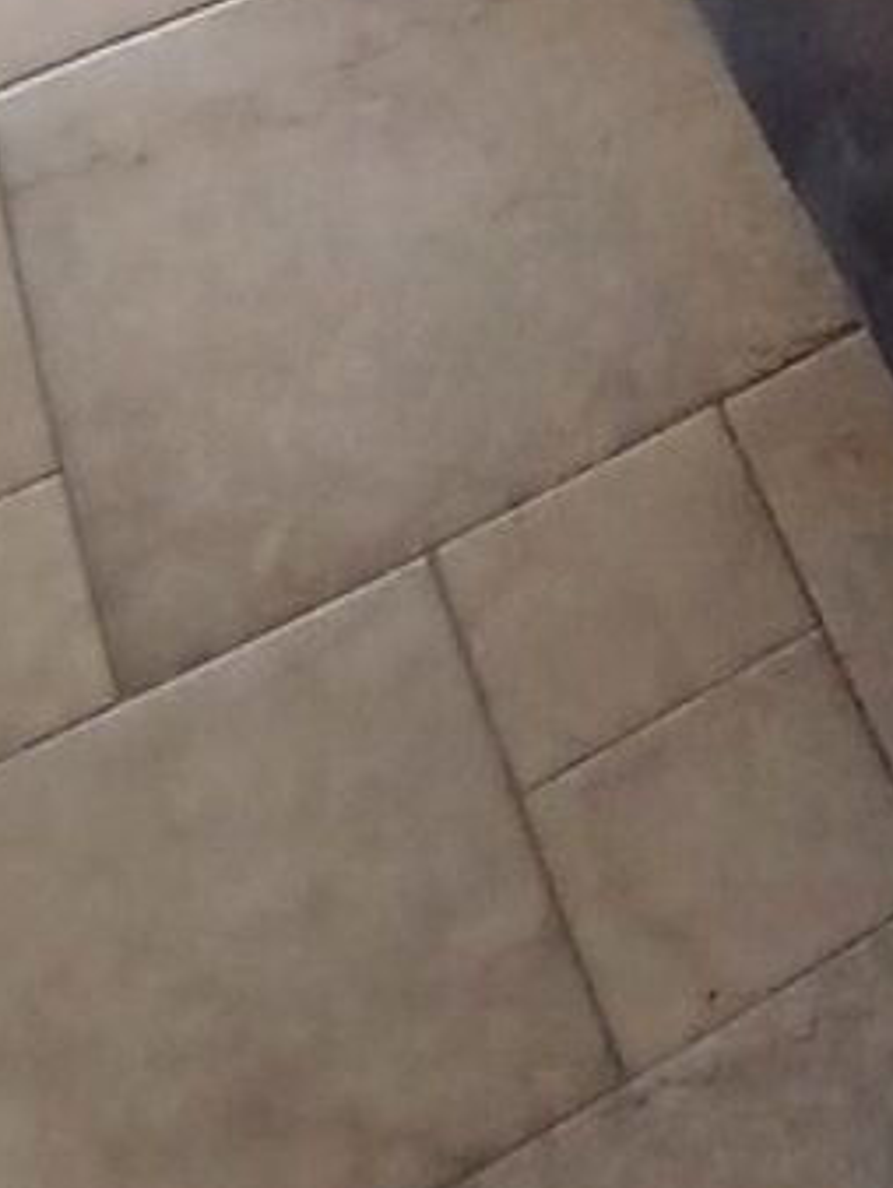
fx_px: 2302
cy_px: -747
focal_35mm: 67
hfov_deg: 17.6
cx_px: 1624
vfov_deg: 22.1
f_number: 2.2
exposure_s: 1/33.3
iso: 160
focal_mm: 1.4
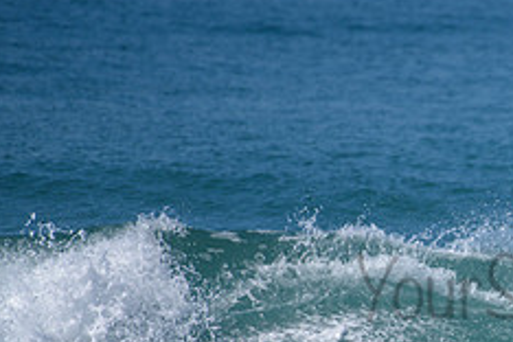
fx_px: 17626
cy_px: 269
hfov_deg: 1.7
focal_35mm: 1237
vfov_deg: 1.1
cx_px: 583
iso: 125
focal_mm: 500
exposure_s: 1/2000
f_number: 5.6
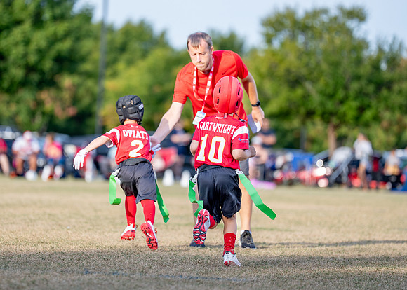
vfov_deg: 5.8
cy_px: 145
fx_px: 2880
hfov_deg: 8.1
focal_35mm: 249
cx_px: 156
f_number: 2.8
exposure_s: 1/1600
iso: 250
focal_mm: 178
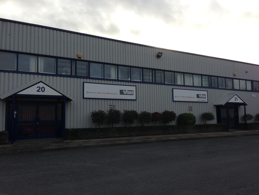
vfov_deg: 43.0
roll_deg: -0.3
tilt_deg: +5.4
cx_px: 130
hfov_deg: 55.3
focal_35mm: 33
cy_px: 98
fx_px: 247
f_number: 2.4
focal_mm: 4.12
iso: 50
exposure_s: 1/1323
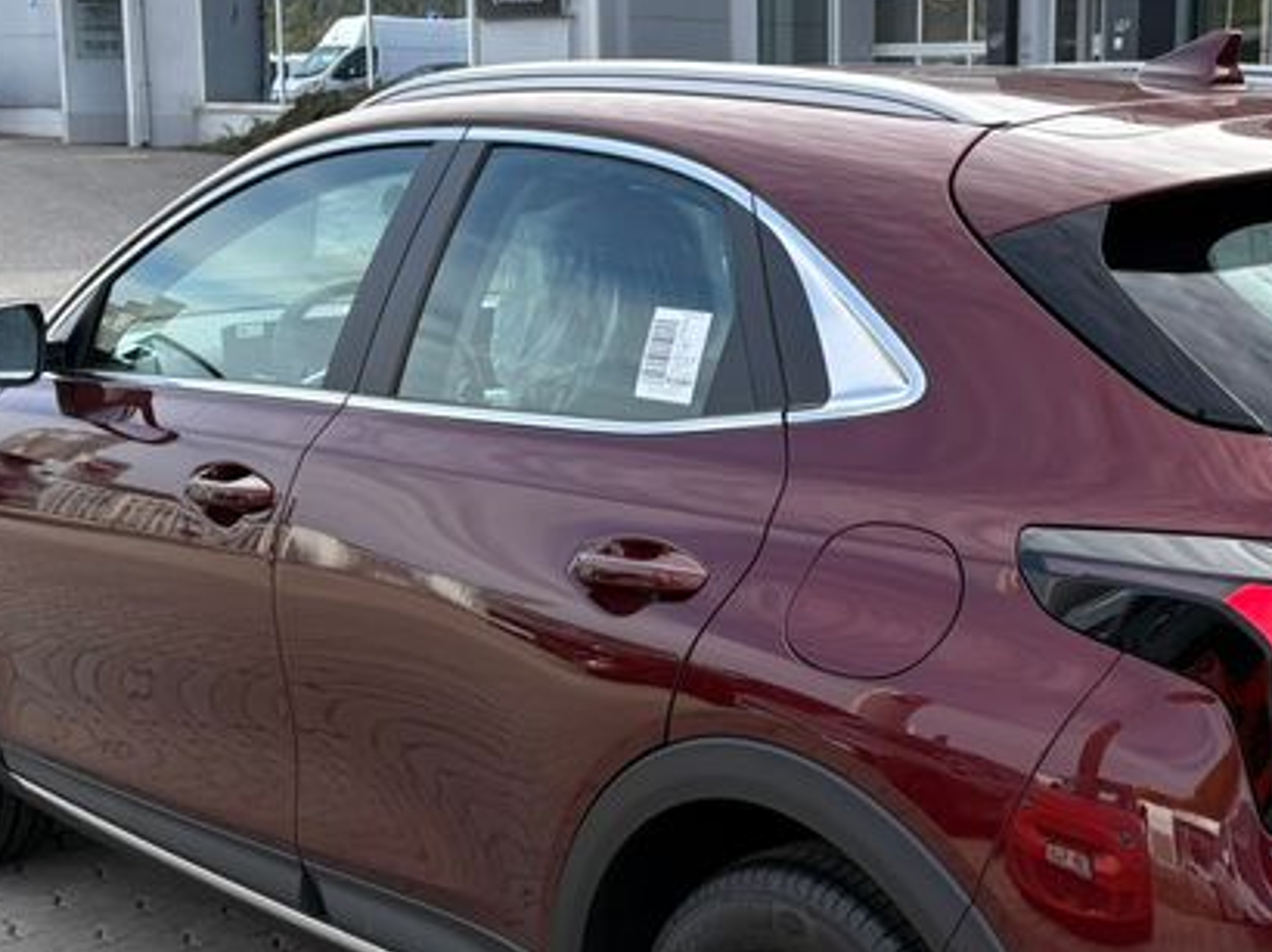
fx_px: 2387
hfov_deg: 29.3
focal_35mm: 65
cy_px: 611
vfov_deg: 22.5
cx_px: 971
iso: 64
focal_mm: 5.96
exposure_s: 1/1048
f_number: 1.6
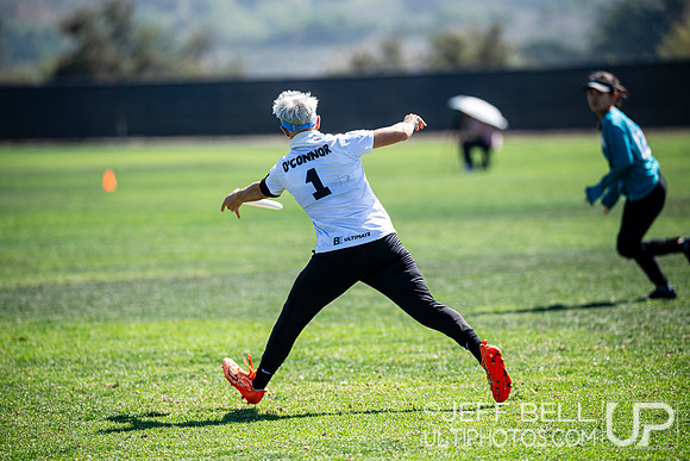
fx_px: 4217
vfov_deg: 6.2
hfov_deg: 9.4
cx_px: 345
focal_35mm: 220
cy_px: 230
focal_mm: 220
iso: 180
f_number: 3.2
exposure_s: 1/2000
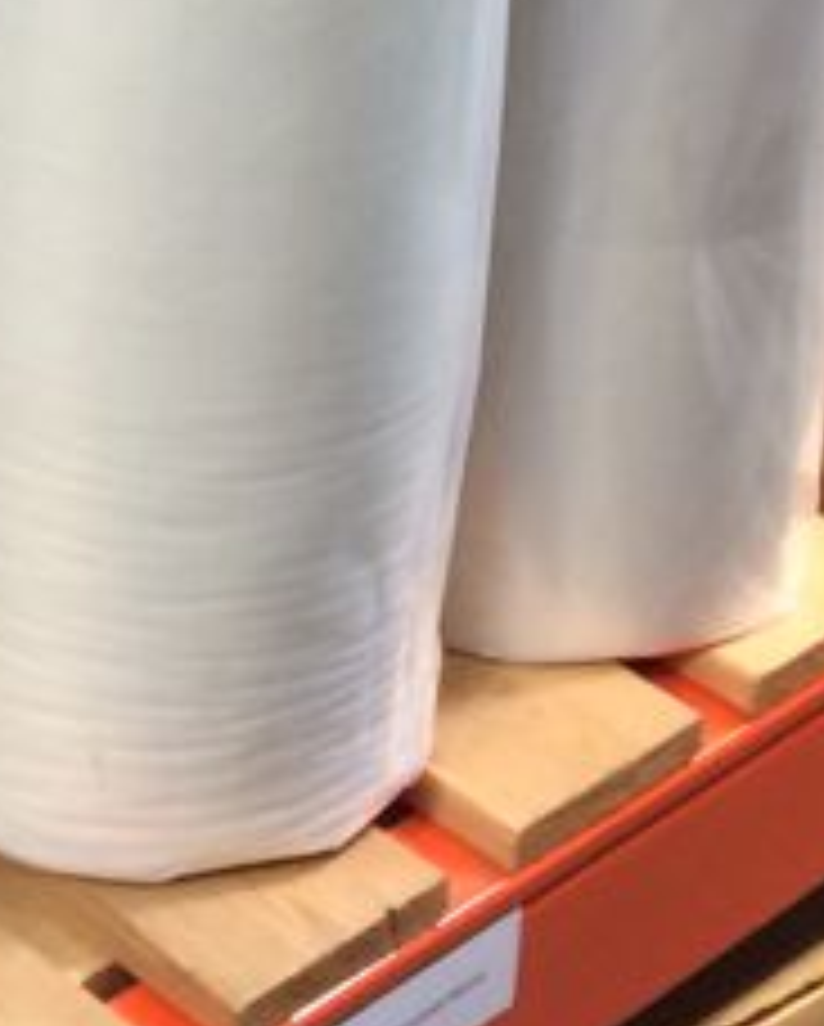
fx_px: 3864
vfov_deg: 14.0
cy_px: -612
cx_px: -500
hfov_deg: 11.5
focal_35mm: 127
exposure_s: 1/33
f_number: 2.2
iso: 100
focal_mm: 4.15
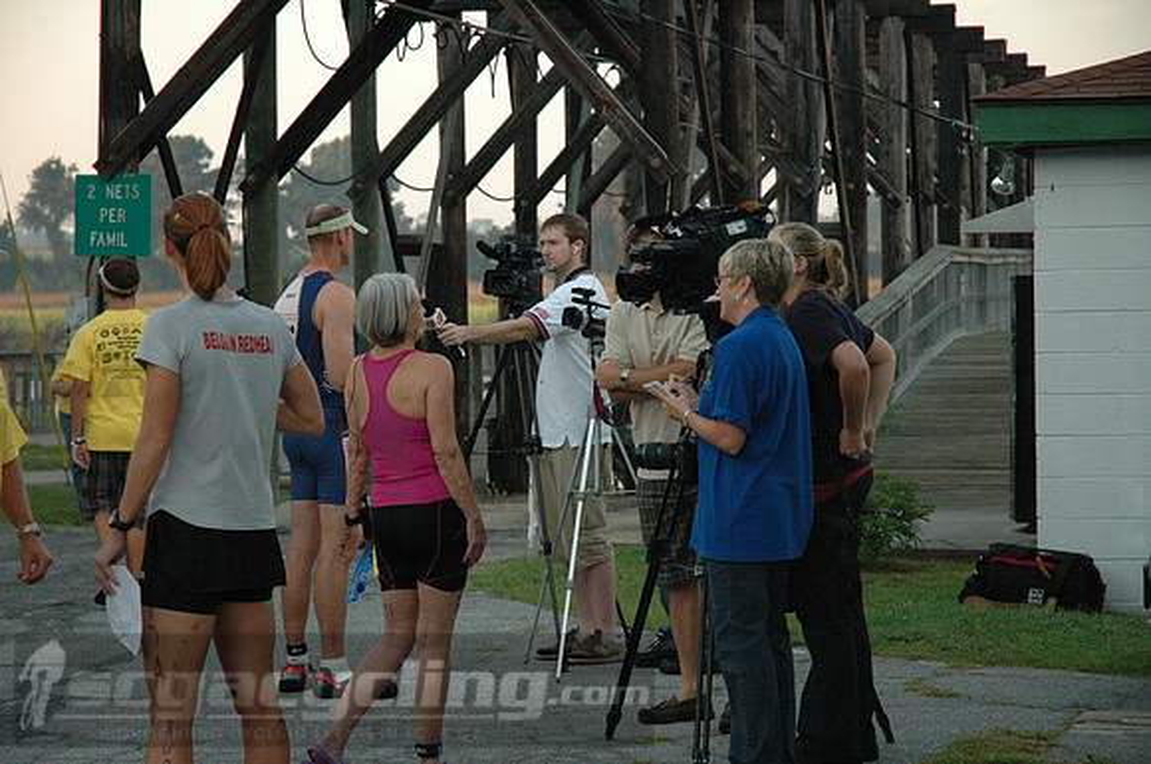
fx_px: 3352
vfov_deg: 13.0
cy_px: 382
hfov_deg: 19.5
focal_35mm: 105
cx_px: 576
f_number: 4.5
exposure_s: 1/400
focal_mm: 70
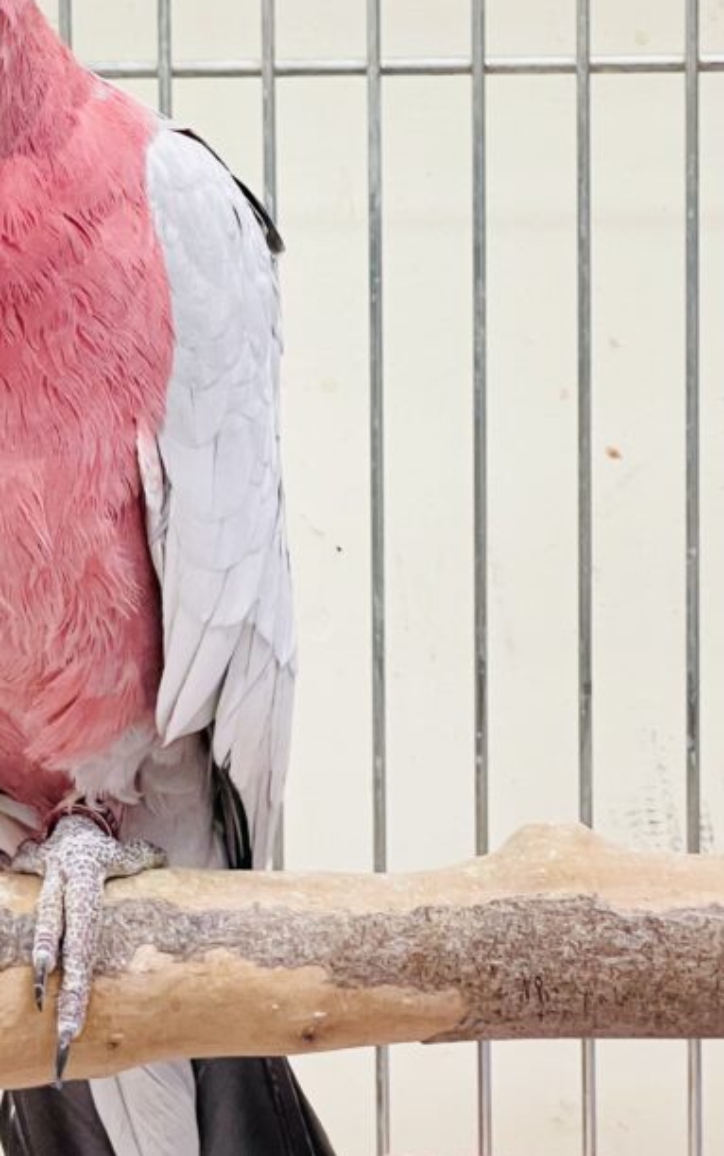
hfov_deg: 12.1
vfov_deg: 19.2
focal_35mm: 108
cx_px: 106
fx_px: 3406
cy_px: 351
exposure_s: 1/99
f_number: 2
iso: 200
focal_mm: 6
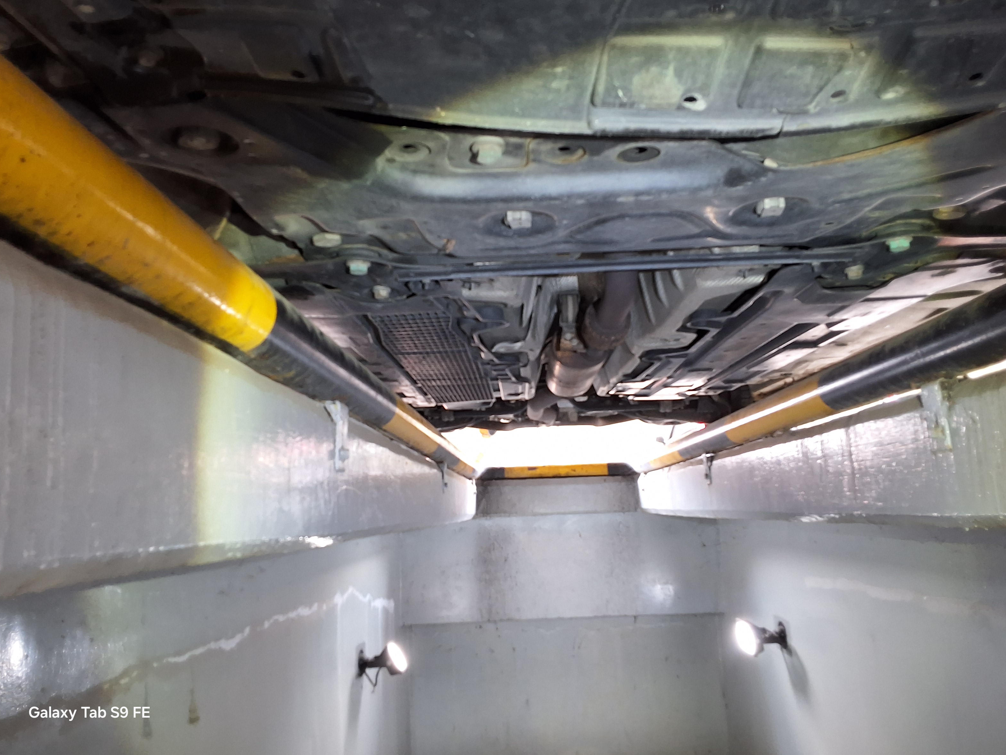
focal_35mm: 29
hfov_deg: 61.6
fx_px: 843
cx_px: 517
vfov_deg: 48.2
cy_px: 365
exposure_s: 1/40
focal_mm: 2.91
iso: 100
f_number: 1.9
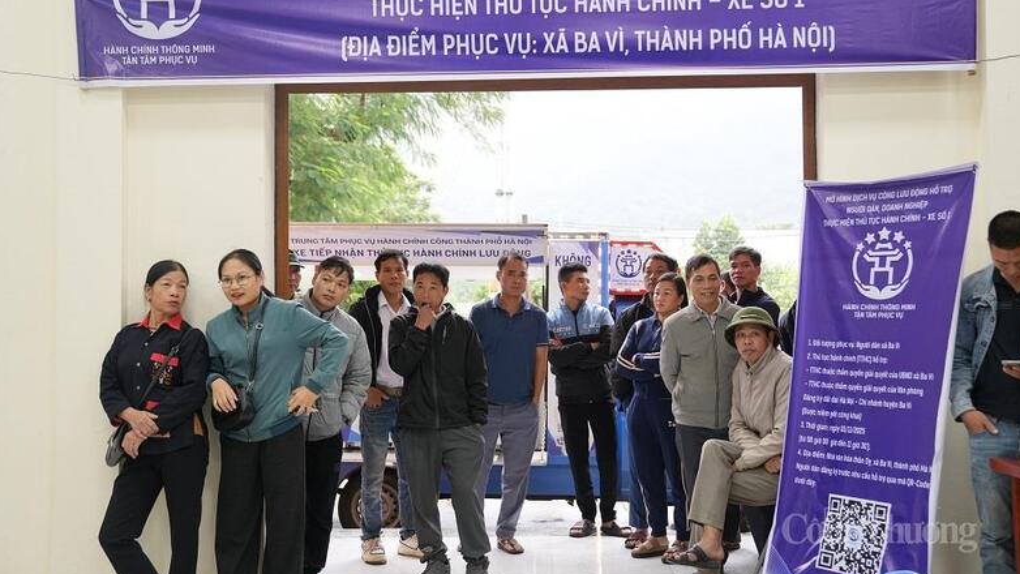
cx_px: 515
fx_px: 1217
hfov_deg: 45.5
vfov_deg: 26.5
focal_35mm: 45
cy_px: 262
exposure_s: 1/100
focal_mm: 42
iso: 640
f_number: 3.2
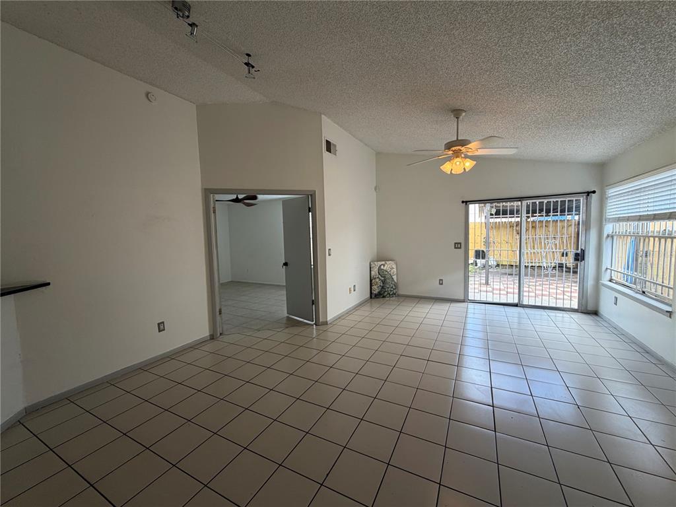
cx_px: 338
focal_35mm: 14
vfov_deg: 85.7
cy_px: 254
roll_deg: +1.9
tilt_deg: -4.3
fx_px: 273
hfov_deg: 102.1
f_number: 2.2
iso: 40
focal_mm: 2.22
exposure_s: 1/120
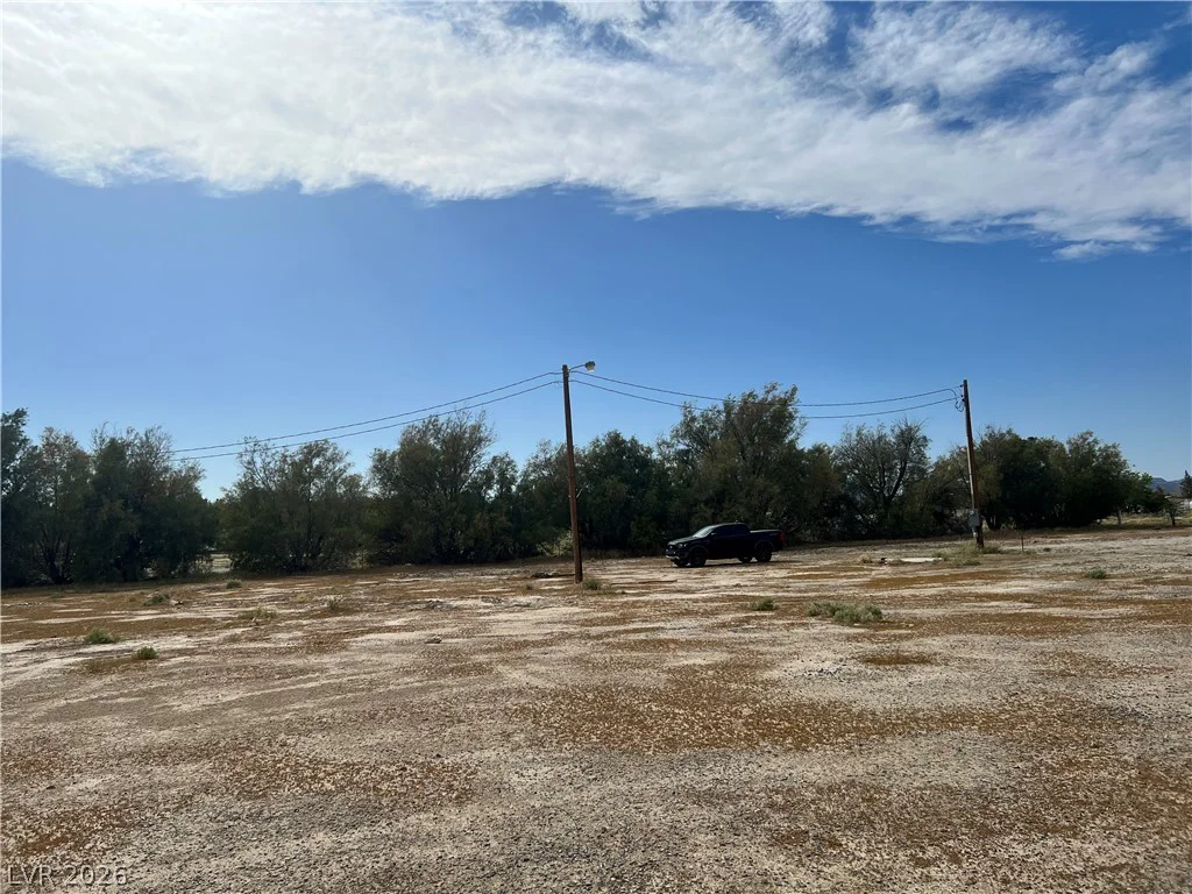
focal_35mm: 26
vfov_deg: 53.1
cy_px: 447
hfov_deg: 67.3
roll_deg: +2.1
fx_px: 895
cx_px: 596
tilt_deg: +9.1
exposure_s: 1/12658
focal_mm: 5.7
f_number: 1.5
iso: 50
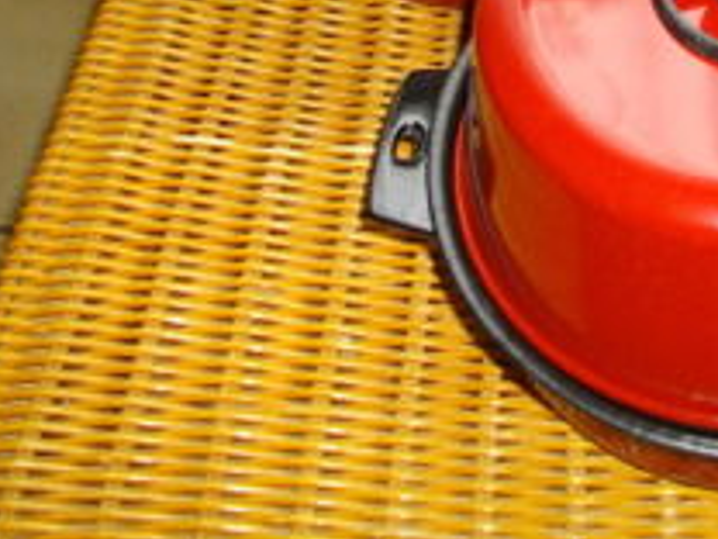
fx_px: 1535
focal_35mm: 74
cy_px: 24
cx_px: 621
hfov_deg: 25.6
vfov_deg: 19.4
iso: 200
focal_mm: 5.7
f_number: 2.9
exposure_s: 1/50
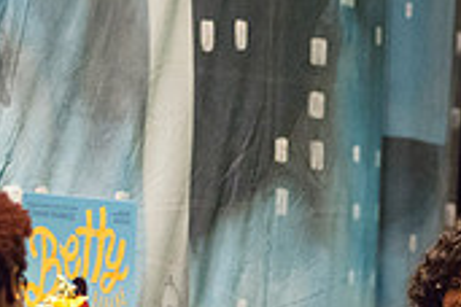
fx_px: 4354
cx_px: 515
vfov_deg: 4.0
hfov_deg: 6.0
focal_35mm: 340
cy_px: 451
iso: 4000
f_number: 2.8
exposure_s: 1/250
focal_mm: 100
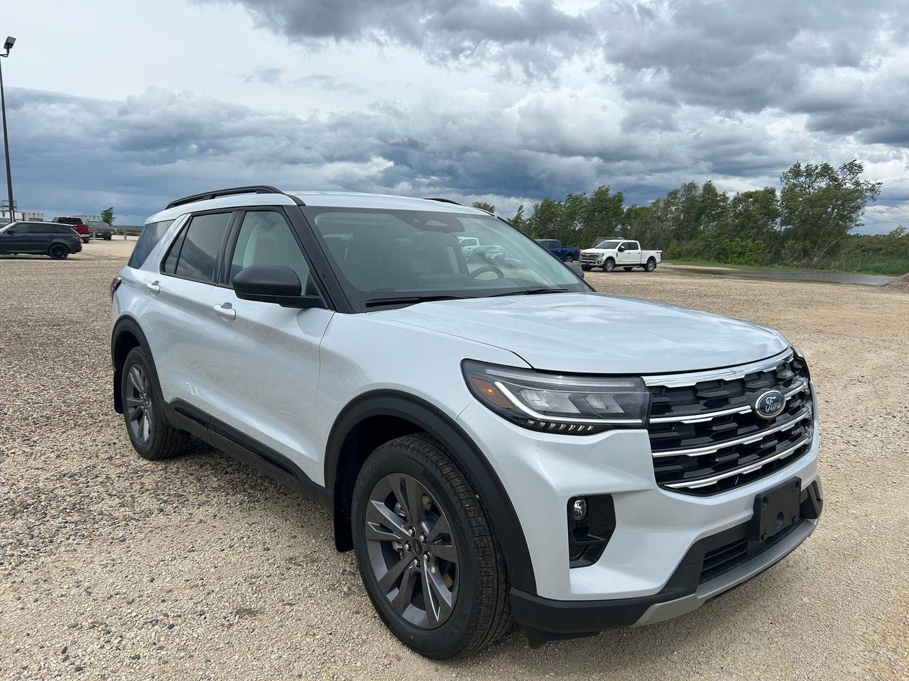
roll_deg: -0.4
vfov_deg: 53.1
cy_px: 340
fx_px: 683
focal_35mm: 26
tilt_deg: -6.7
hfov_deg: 67.3
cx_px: 454
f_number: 1.5
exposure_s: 1/5882
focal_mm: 5.7
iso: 50
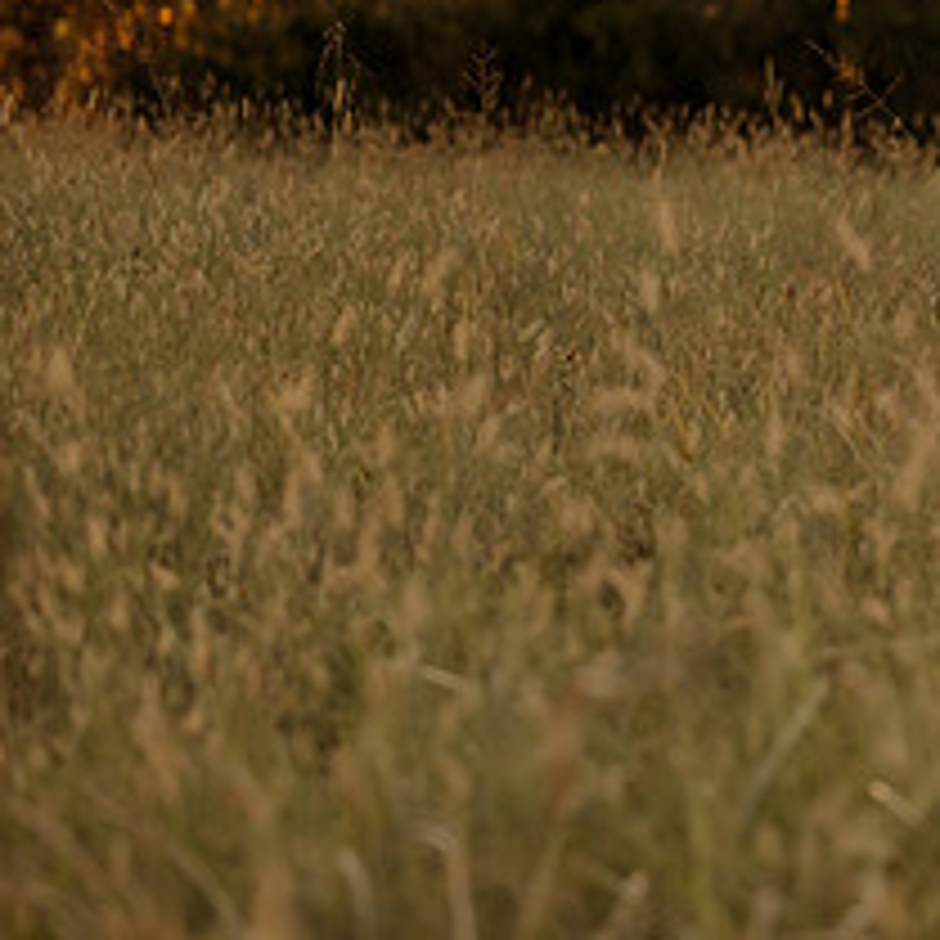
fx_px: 5438
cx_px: 1264
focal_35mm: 177
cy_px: 81
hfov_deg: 9.7
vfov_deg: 9.8
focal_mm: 50
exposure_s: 1/1250
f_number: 1.8
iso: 250
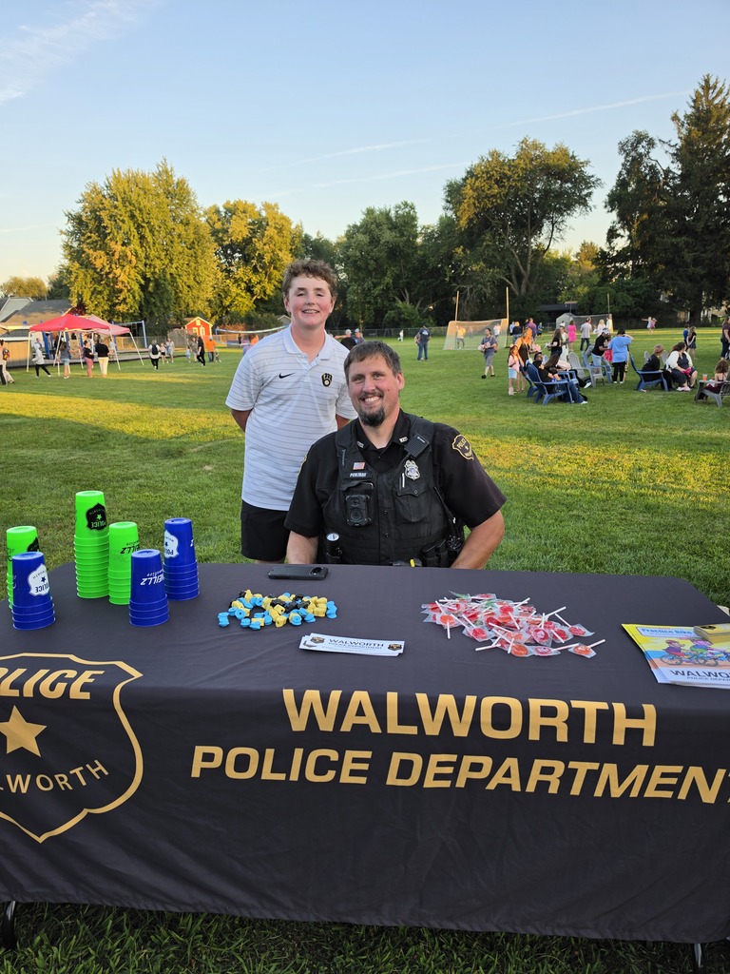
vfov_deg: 73.9
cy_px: 487
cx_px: 365
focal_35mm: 23
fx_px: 647
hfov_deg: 58.9
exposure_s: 1/359
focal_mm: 6.5
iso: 25
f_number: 1.4
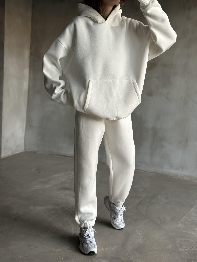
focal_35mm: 48
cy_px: 131
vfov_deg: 39.7
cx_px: 98
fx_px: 364
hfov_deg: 30.3
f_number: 1.78
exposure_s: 1/60
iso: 200
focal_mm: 6.86
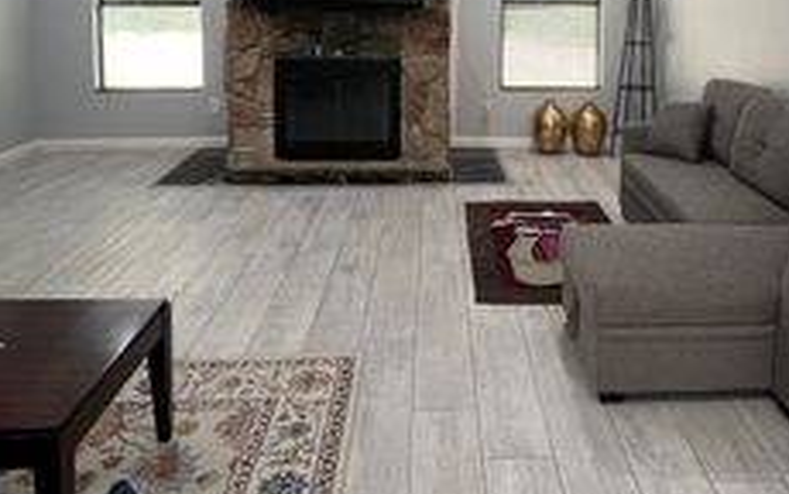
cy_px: 39
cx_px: 467
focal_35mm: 30
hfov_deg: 62.4
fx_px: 645
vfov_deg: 38.7
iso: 200
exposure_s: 1/120
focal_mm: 1.57
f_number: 1.8
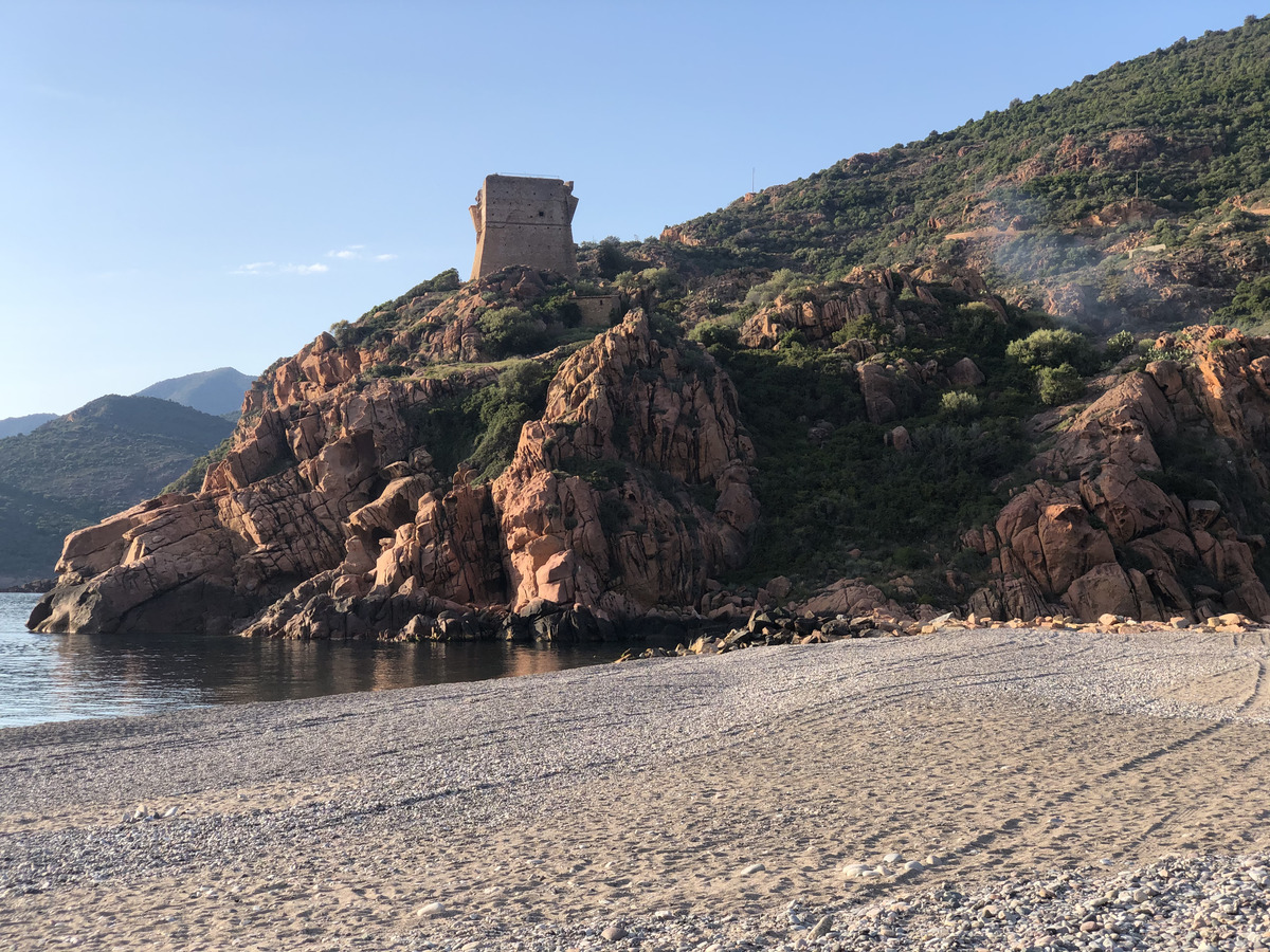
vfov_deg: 28.0
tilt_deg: +3.1
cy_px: 476
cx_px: 635
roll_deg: +0.4
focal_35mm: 52
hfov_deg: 36.8
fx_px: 1908
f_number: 2.4
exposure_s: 1/623
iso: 16
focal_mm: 6
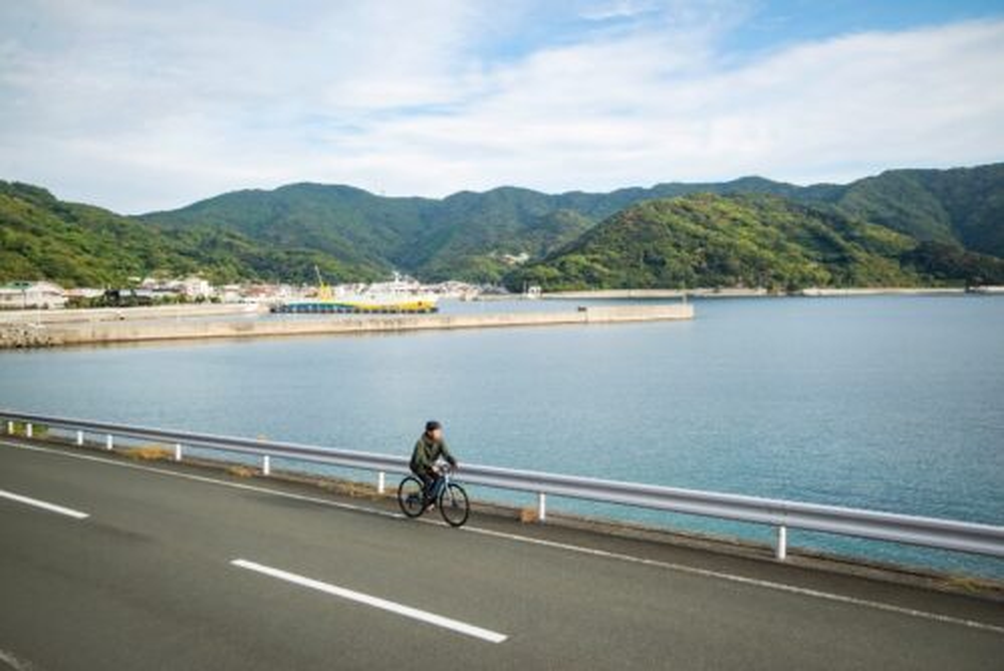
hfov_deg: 60.3
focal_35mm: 31
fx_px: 865
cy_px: 336
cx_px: 502
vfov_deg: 42.4
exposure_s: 1/500
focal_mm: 31
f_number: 8
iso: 400
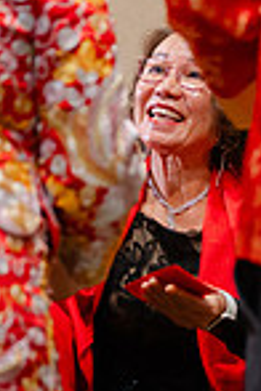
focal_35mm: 153
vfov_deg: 13.4
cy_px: 266
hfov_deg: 9.0
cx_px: 176
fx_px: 1664
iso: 640
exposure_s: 1/125
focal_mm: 50
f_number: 1.8
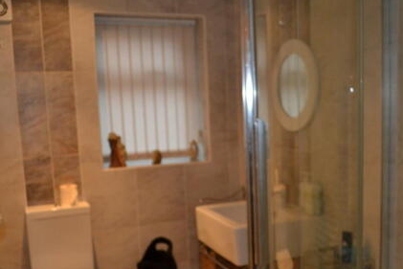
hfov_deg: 46.2
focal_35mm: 42
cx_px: 237
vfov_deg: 31.7
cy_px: 177
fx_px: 470
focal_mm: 18
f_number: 3.5
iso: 1100
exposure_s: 1/60
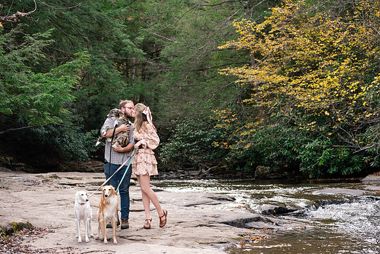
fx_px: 897
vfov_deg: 16.1
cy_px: 127
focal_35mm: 85
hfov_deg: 23.9
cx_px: 190
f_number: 5
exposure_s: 1/160
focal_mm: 85
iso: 1000
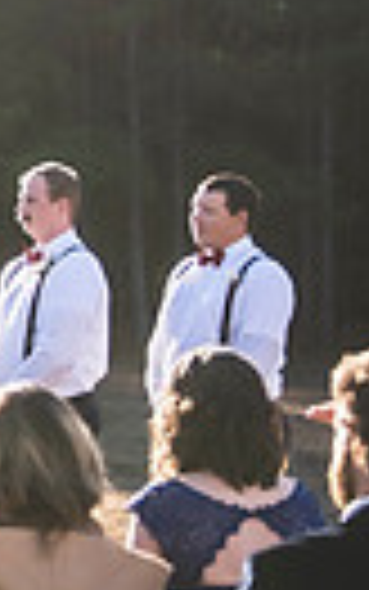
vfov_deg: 11.8
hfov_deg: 6.8
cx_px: -723
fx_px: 2829
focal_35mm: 176
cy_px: 43
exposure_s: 1/1000
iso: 100
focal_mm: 38
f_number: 2.8
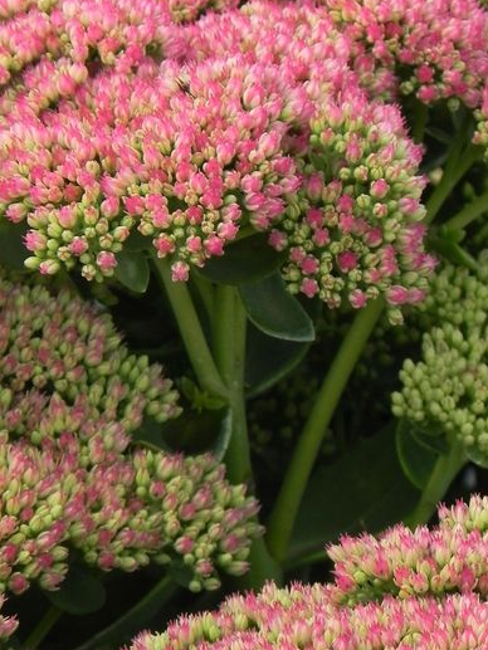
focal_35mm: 450
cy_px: 239
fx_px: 8455
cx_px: 126
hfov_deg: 3.3
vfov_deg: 4.4
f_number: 5
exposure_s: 1/500
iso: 160
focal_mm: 51.8
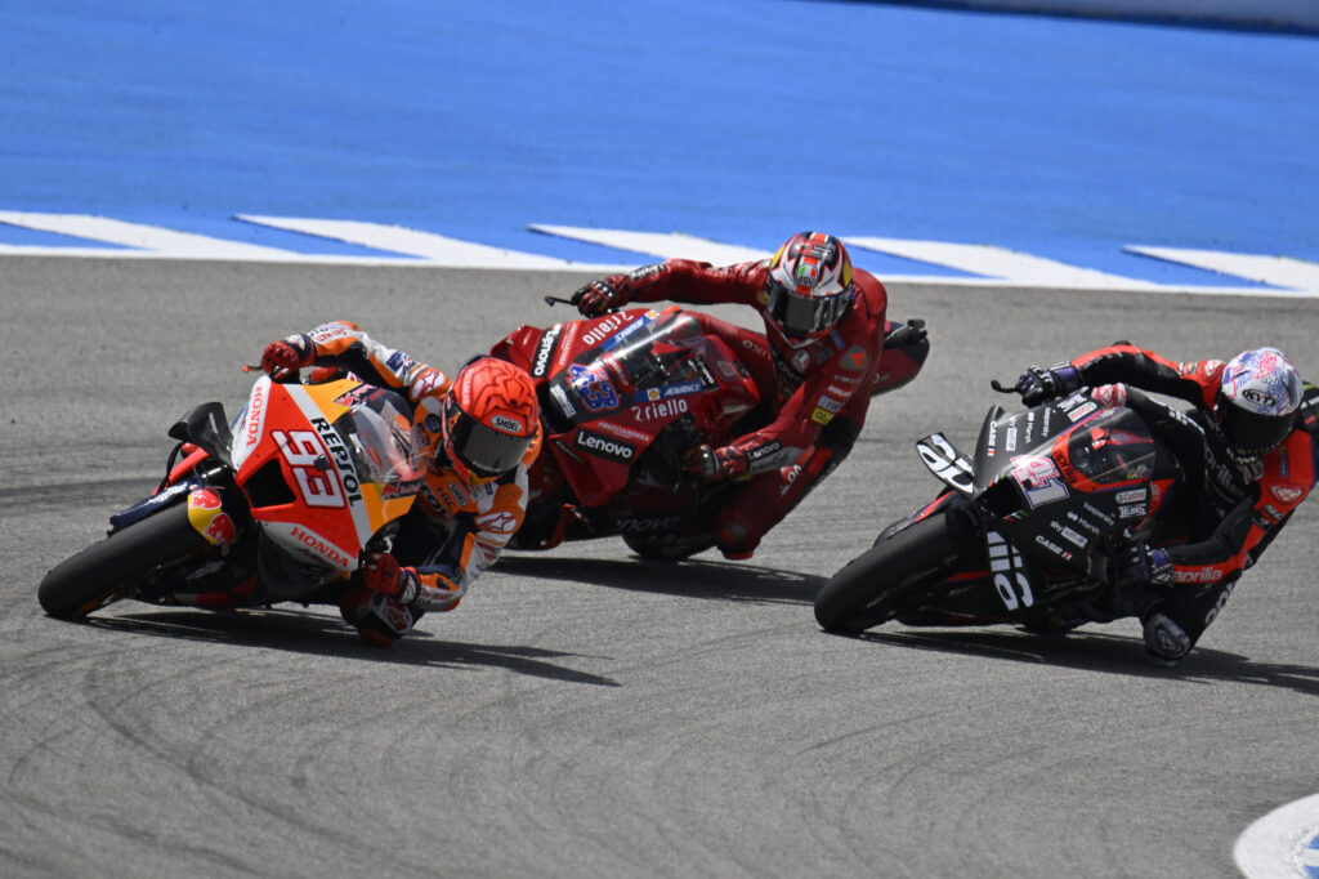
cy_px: 440
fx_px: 21975
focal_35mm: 600
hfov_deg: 3.4
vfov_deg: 2.3
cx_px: 660
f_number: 5.6
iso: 250
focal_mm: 400
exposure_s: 1/3200
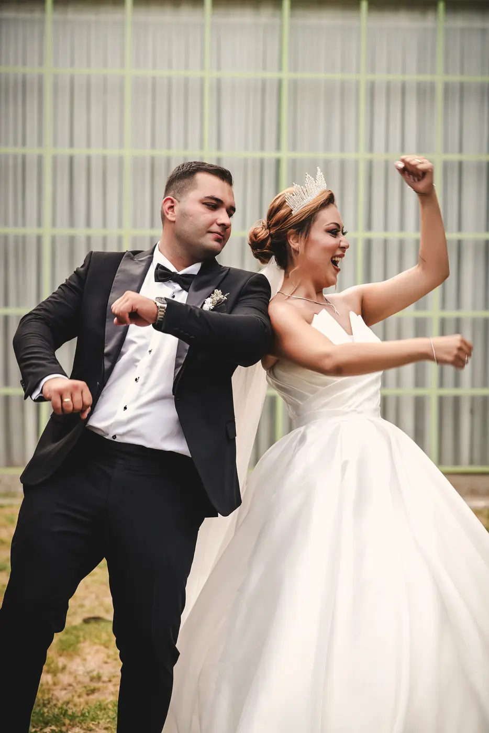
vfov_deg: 23.9
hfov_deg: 16.1
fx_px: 1731
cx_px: 244
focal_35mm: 85
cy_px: 366
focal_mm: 85
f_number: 2.8
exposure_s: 1/250
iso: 160
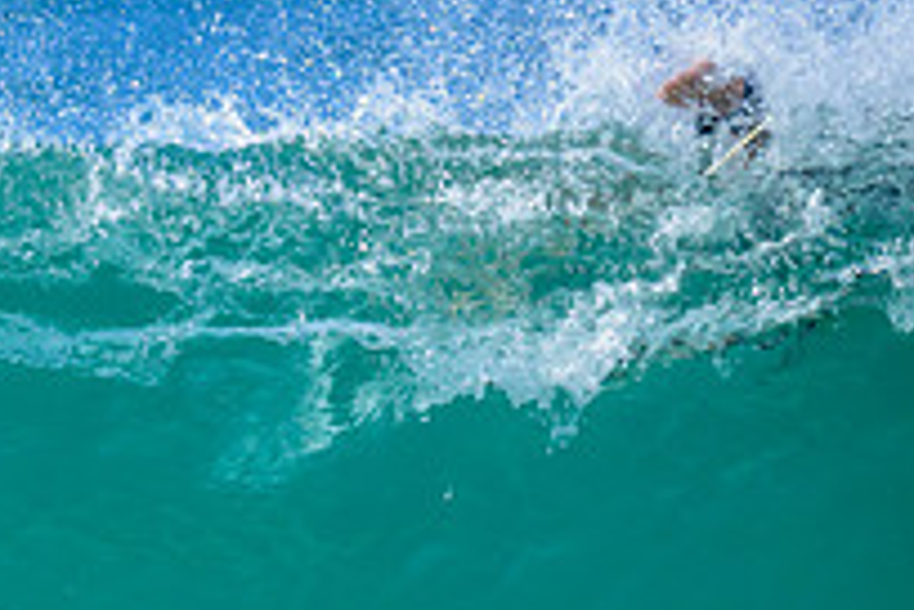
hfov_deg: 0.8
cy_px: 634
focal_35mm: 2637
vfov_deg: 0.5
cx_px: -445
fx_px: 66945
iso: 500
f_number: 6.3
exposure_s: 1/2000
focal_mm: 800
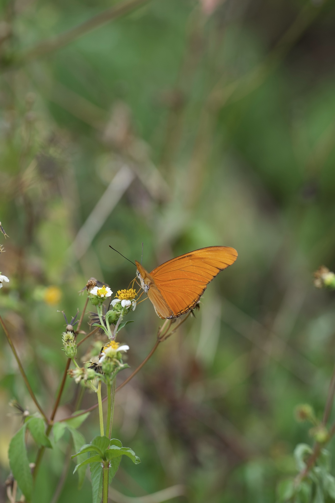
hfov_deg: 6.9
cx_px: 168
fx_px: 2791
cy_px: 252
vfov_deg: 10.3
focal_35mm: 200
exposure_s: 1/160
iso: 100
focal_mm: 200
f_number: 5
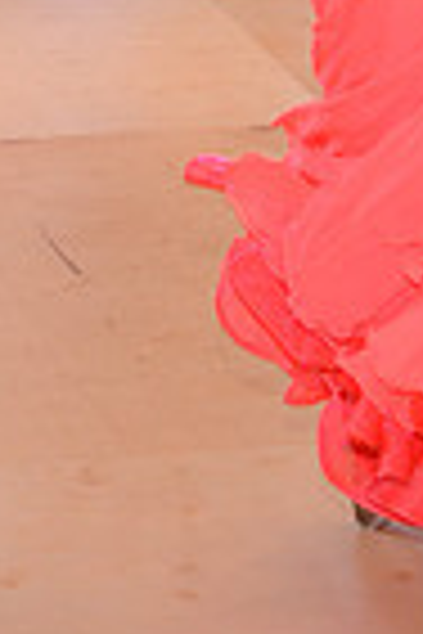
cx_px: -16
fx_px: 5640
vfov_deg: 6.4
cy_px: -157
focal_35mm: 320
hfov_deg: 4.3
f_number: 5.6
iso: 1250
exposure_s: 1/200
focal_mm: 78
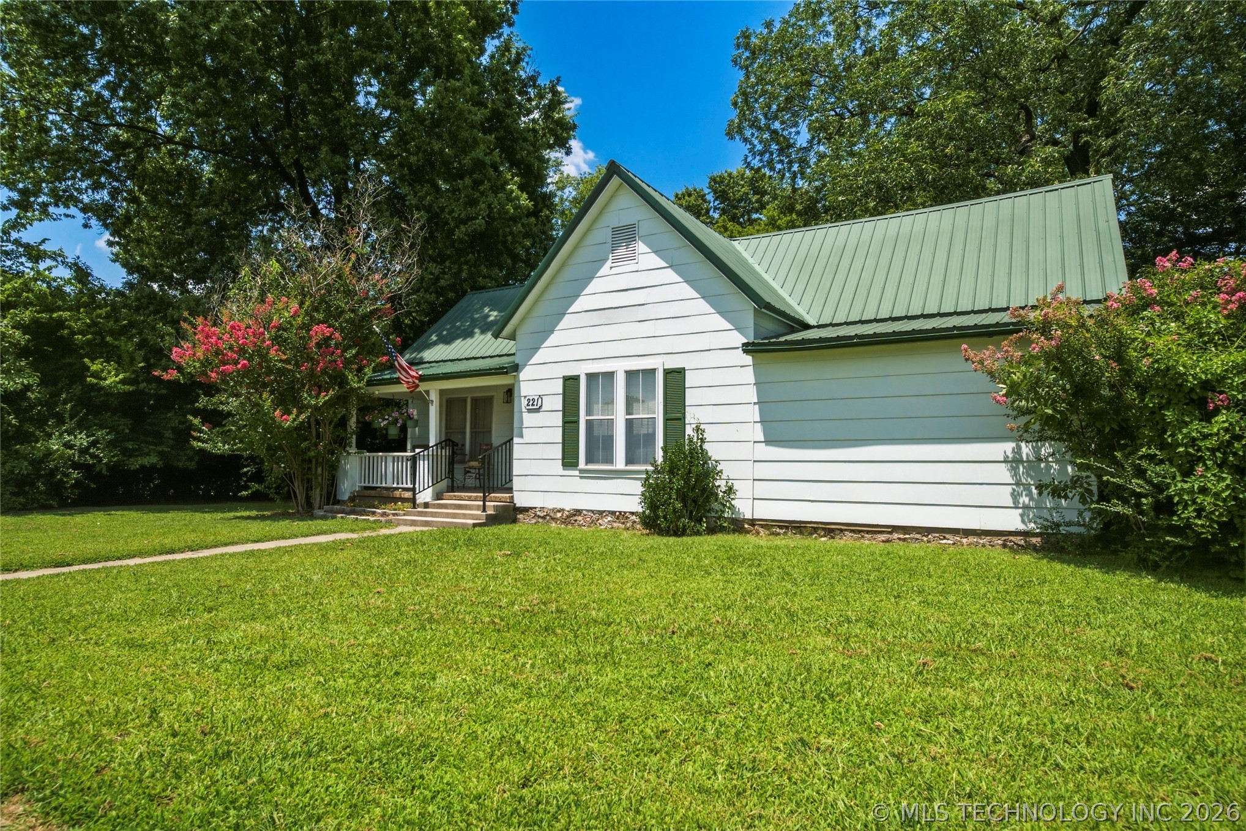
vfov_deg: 64.5
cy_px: 416
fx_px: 658
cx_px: 623
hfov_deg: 86.9
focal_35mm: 19
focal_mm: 13
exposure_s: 1/800
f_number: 5
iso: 100
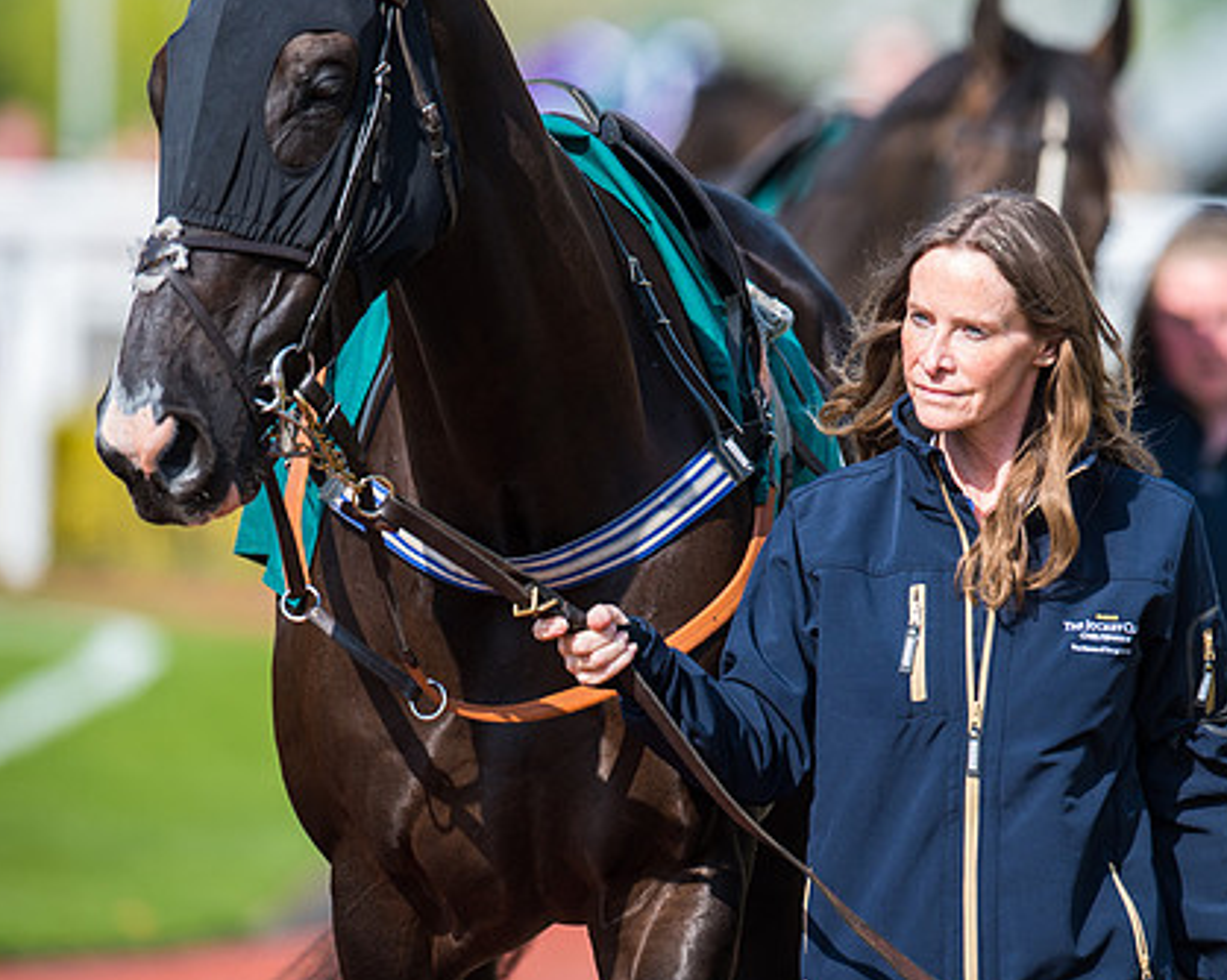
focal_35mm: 607
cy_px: 370
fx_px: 22033
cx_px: 756
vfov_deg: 2.5
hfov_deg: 3.2
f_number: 5
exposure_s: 1/1000
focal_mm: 400
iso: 160
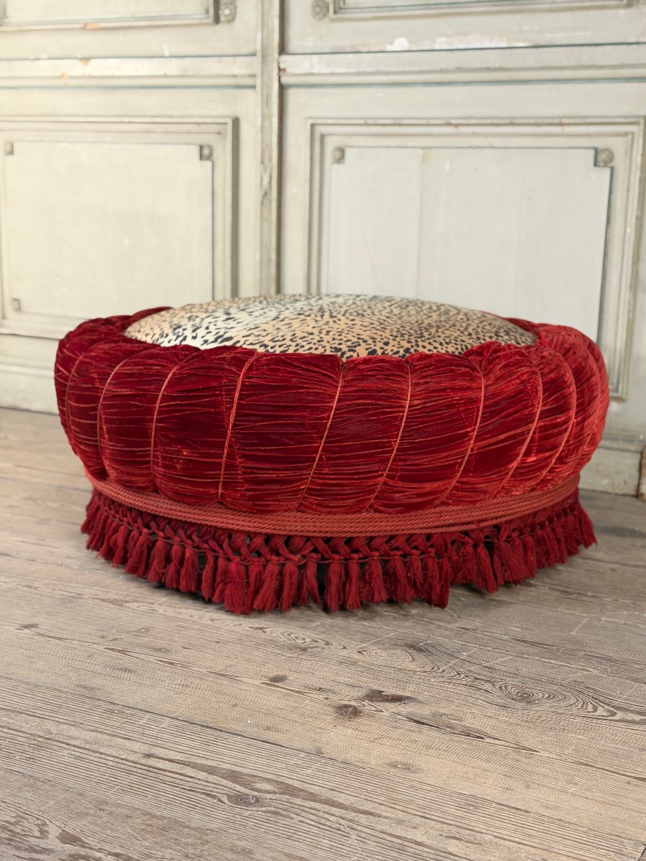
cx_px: 325
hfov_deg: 29.7
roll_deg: -1.2
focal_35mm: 49
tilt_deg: -12.0
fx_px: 1219
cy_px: 436
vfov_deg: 38.9
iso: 250
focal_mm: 6.76
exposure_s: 1/50
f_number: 1.78
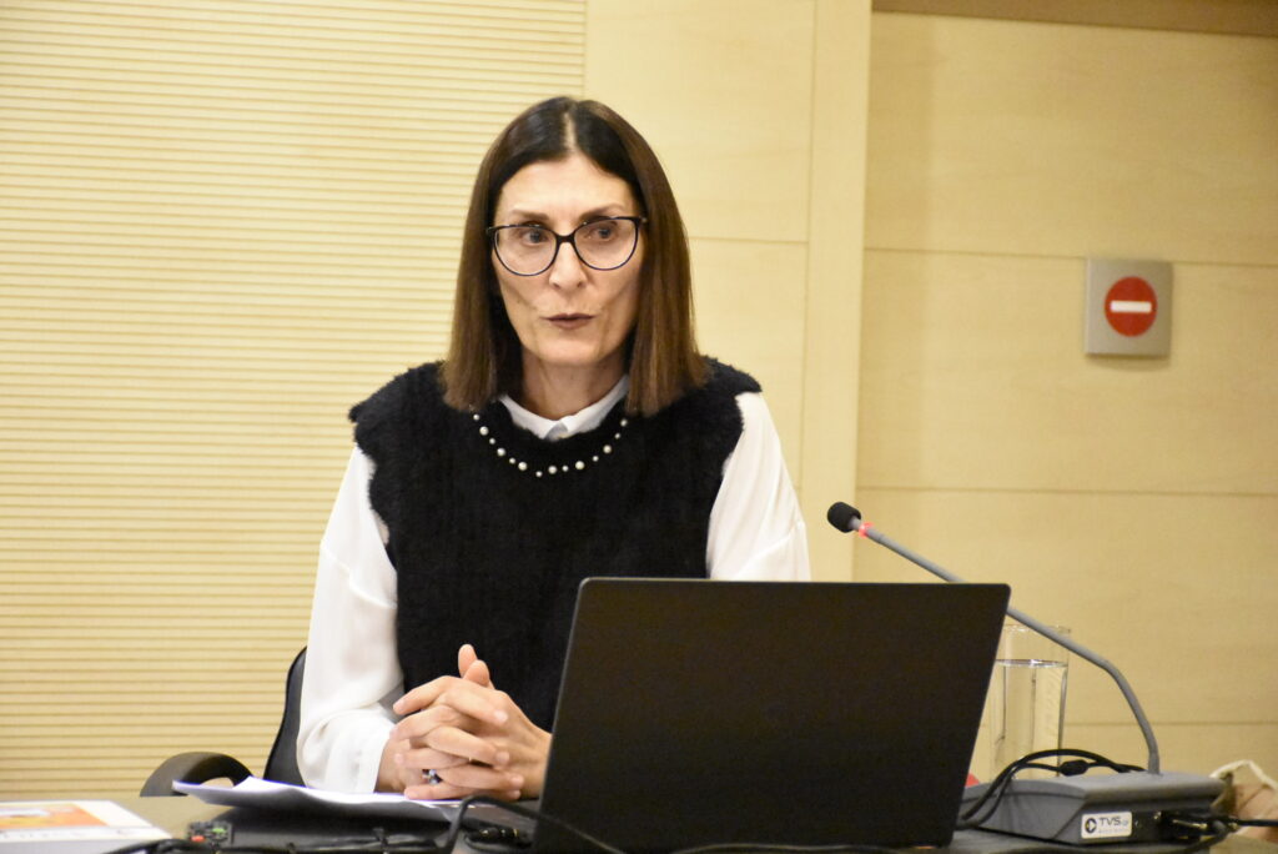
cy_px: 427
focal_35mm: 105
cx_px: 639
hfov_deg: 19.4
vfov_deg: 13.1
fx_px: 3729
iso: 18000
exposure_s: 1/250
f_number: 5
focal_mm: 70
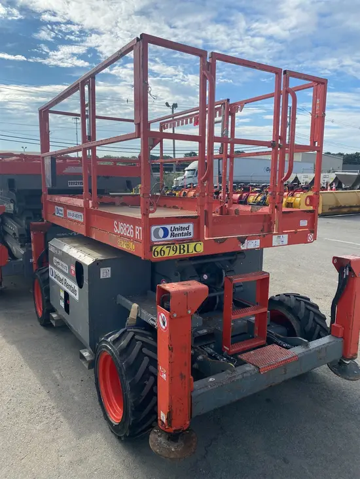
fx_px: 360
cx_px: 180
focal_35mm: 26
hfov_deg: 53.1
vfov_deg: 67.3
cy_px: 240
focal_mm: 4.25
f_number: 1.8
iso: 32
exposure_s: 1/3125
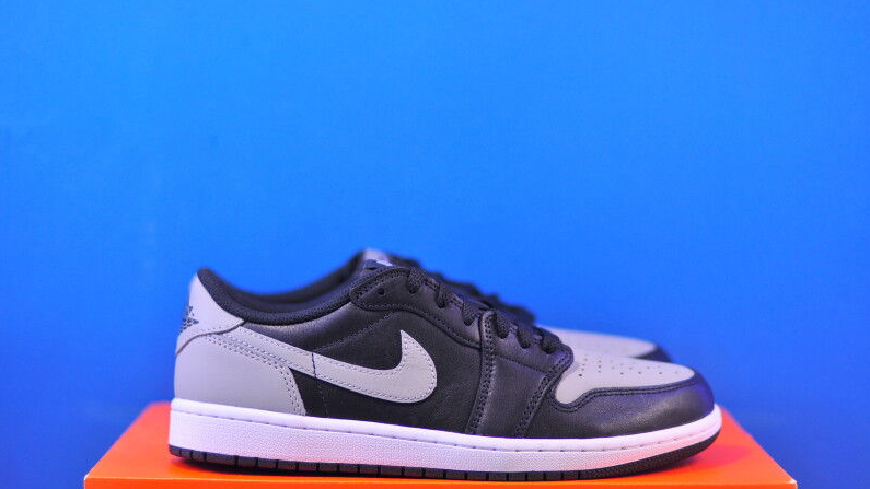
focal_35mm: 79
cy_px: 251
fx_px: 1822
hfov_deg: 26.9
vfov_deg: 15.3
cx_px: 436
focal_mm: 50
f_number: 2
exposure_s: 1/320
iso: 250
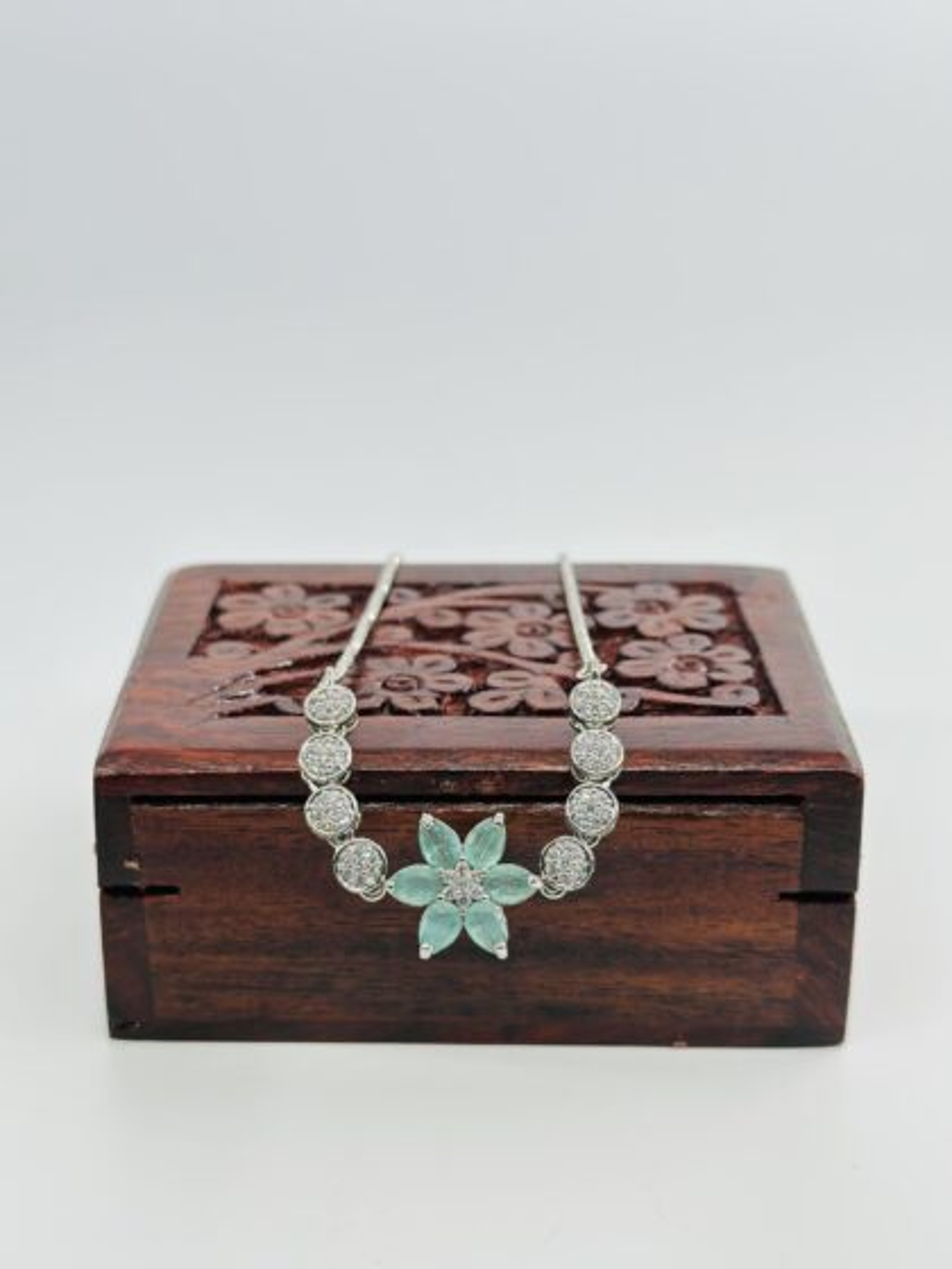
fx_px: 1760
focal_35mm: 48
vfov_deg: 39.7
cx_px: 476
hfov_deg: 30.3
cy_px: 634
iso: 80
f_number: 1.78
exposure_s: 1/543
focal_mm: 6.86
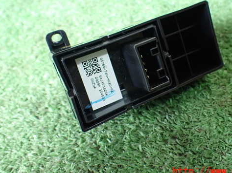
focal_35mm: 38
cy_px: 68
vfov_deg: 37.5
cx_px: 136
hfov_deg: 48.8
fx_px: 255
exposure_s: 1/40
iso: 800
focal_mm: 5.4
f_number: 2.3
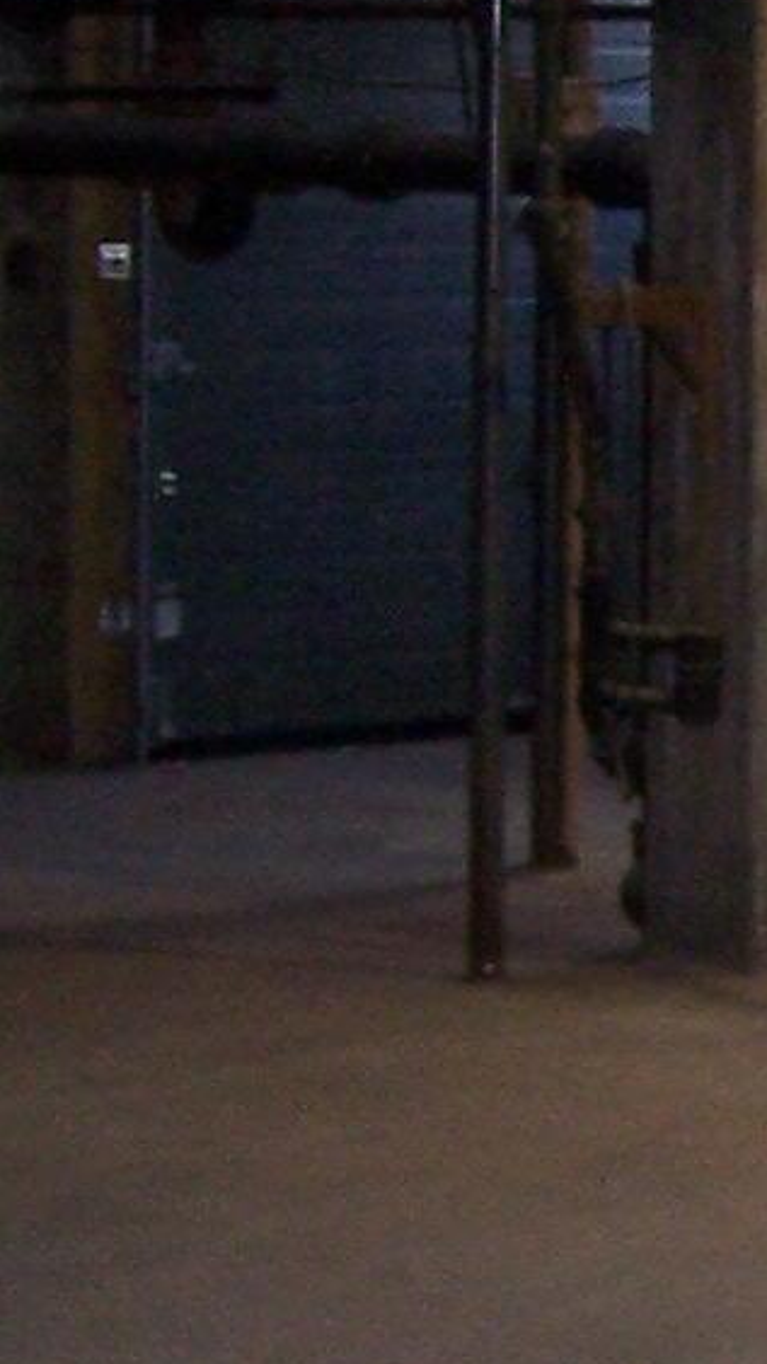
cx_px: 1604
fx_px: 6838
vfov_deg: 11.4
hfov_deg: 6.2
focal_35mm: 189
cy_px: 752
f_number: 2.8
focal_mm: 6.3
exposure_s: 1/60
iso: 140
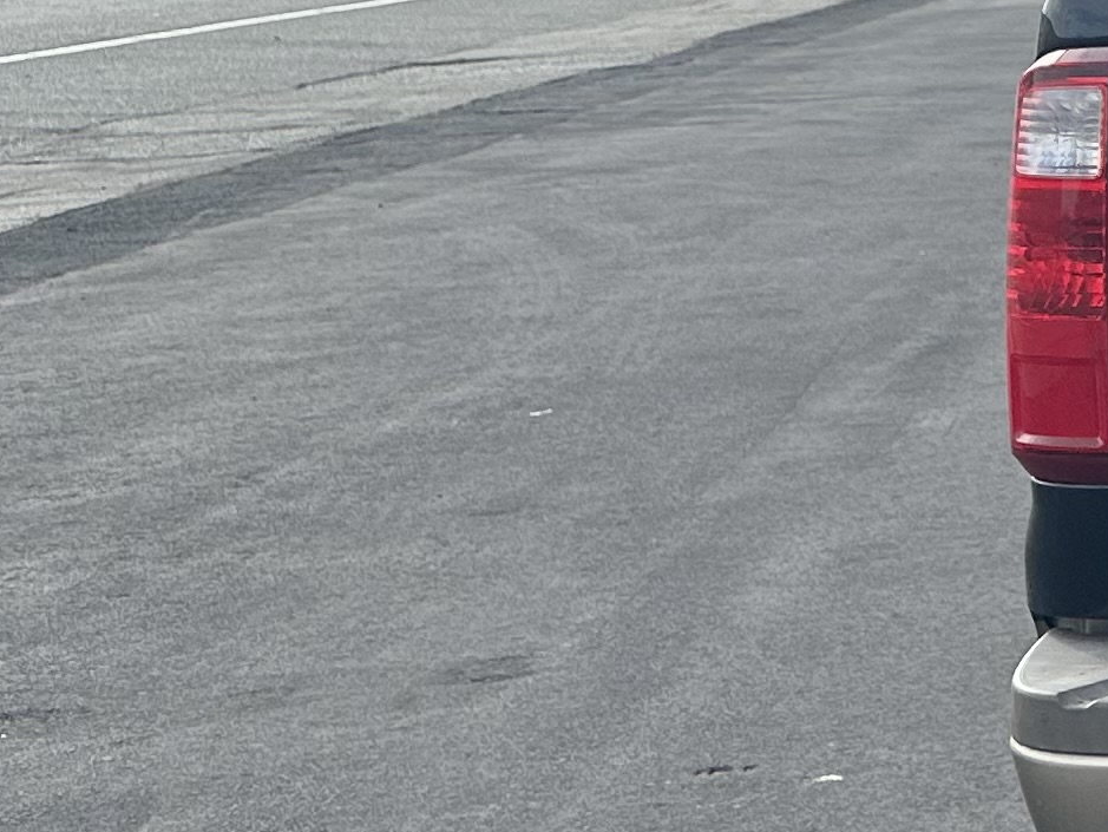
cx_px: 2238
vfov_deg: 14.3
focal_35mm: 103
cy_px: 189
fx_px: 3298
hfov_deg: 15.2
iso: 80
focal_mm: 6.86
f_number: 1.78
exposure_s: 1/2967
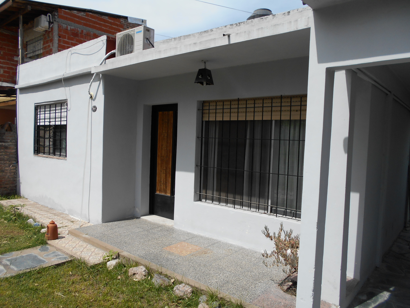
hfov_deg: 67.3
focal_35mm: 26
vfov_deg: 53.1
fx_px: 308
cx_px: 205
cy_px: 154
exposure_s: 1/1250
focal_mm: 4.6
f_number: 3.2
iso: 80
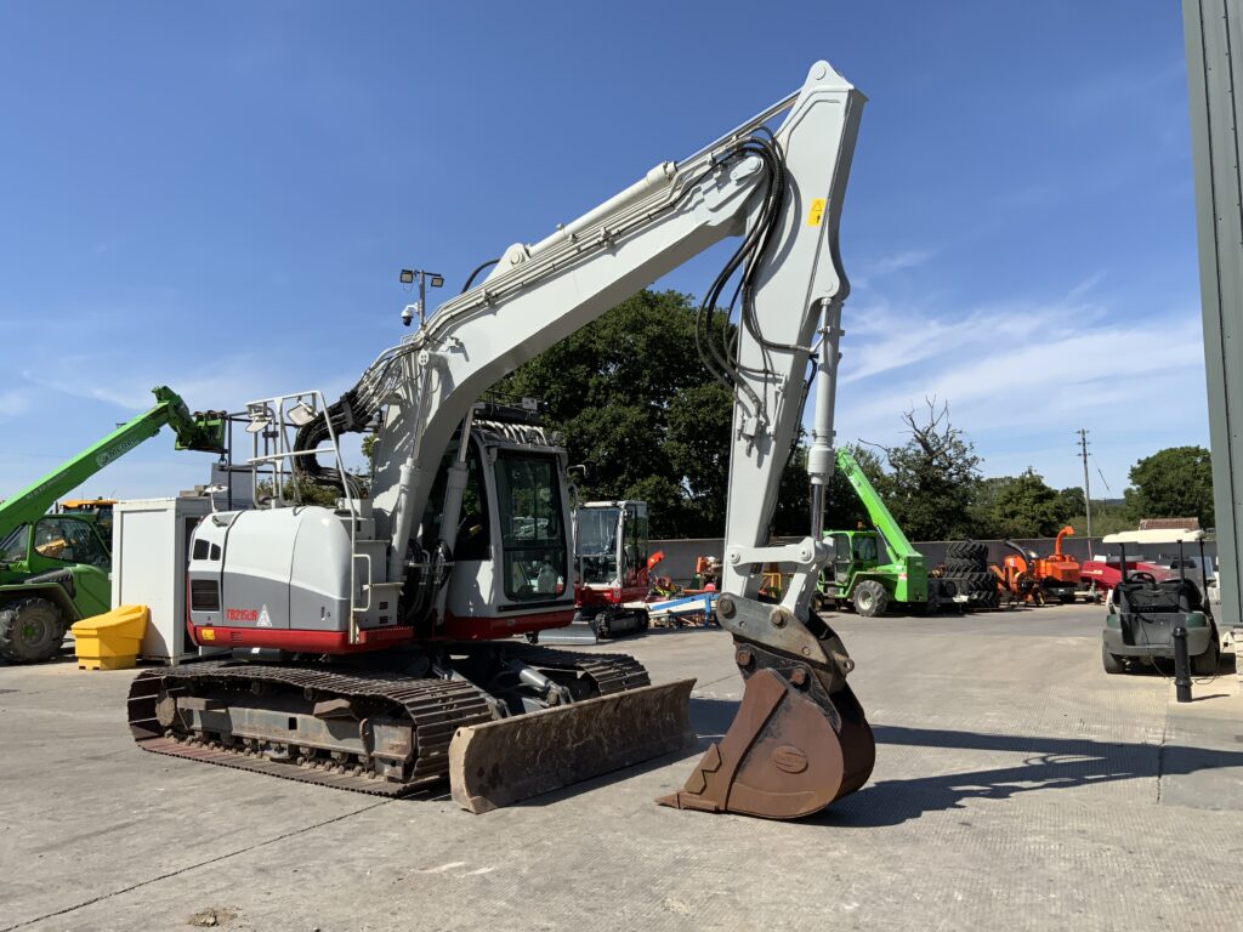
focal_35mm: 29
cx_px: 622
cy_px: 466
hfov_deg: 61.7
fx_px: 1041
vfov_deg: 48.2
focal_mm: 3
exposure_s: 1/2141
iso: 16
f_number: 1.8
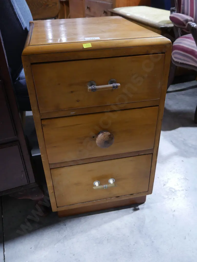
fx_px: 227
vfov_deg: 59.9
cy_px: 131
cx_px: 98
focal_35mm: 30
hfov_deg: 46.8
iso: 1000
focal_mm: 15
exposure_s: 1/60
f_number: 3.6
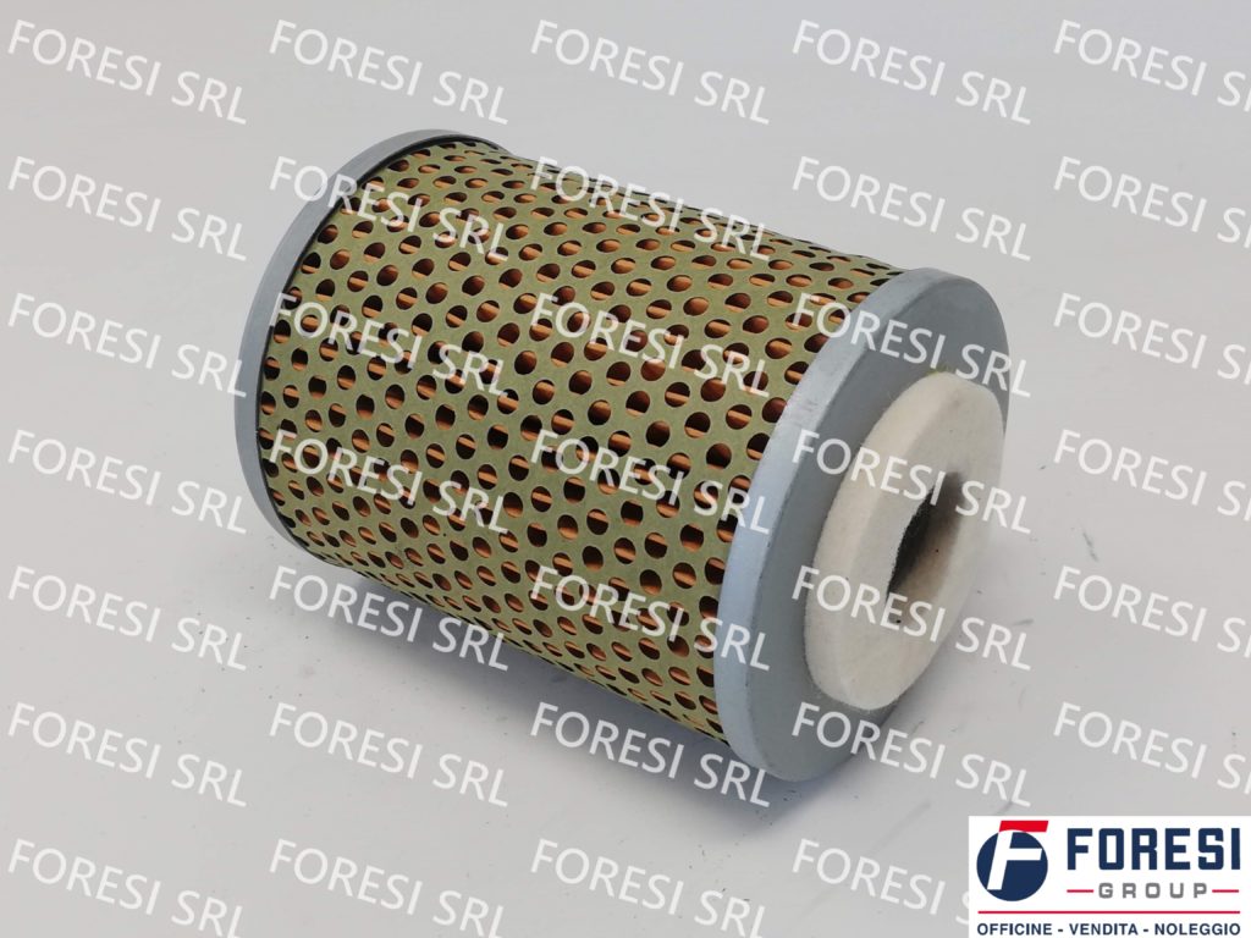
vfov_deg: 31.5
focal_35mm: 46
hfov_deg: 41.2
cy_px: 469
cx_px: 626
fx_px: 1662
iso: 50
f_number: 2.2
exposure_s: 1/100
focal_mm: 3.81
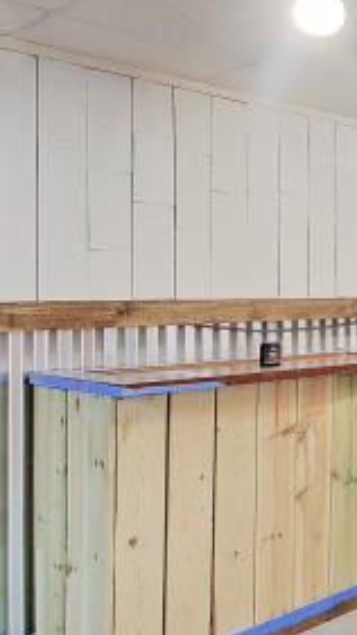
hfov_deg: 20.6
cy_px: 301
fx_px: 707
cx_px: 632
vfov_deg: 48.3
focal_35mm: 42
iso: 100
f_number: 9
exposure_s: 4
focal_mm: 10
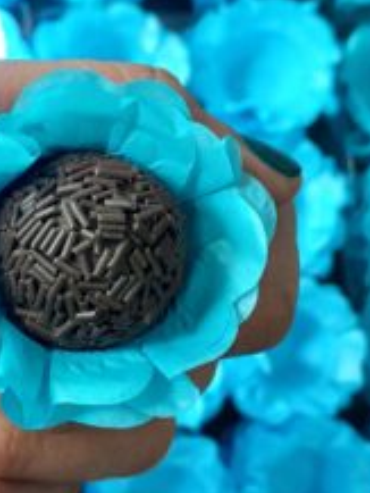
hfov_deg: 30.7
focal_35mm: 46
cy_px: 268
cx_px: 73
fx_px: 655
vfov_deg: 41.2
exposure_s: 1/60
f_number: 1.8
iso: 200
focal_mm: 4.7
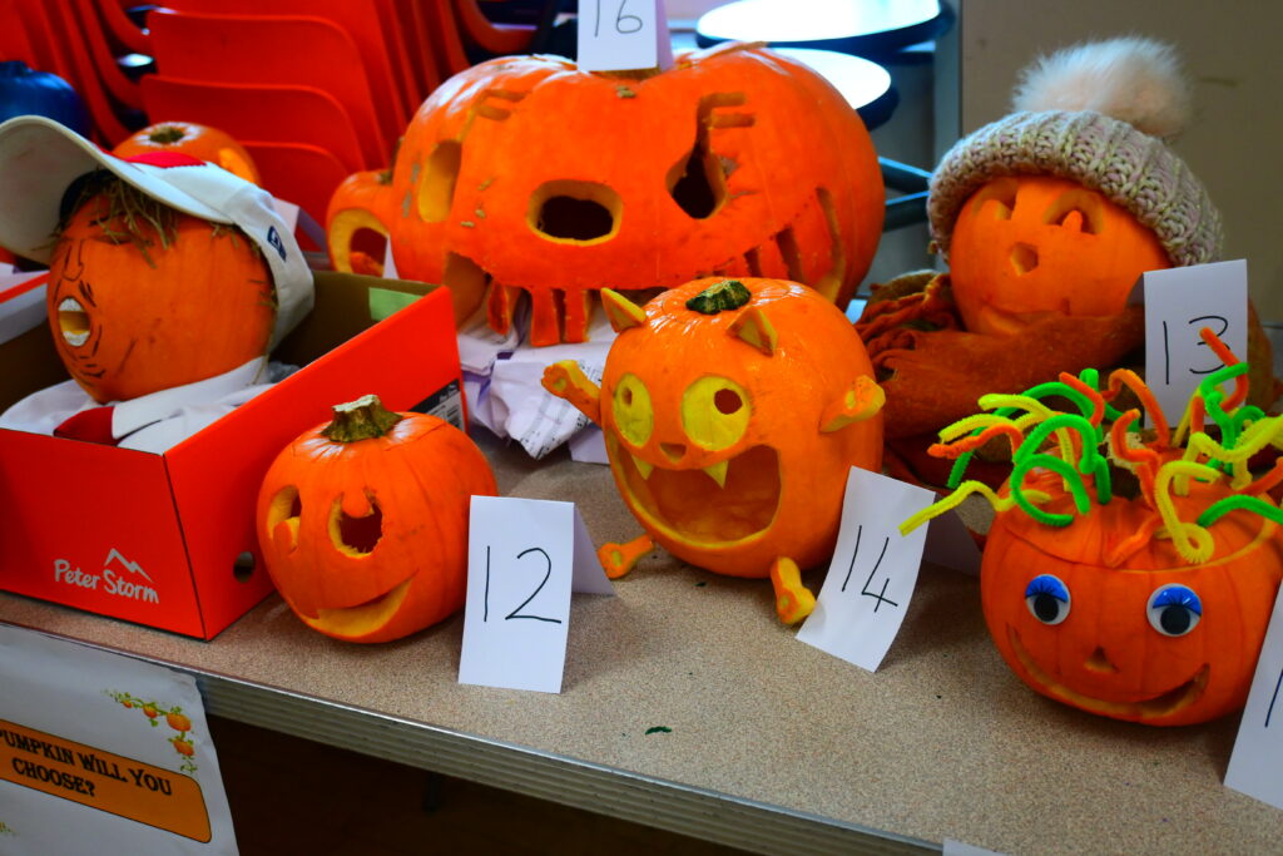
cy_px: 428
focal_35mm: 39
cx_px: 642
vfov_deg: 34.2
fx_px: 1390
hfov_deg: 49.5
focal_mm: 26
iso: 900
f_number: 4.5
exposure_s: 1/125
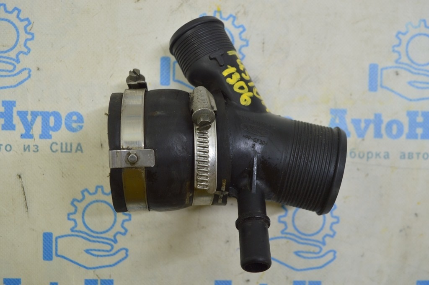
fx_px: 393
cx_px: 214
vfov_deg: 39.9
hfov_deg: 57.3
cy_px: 142
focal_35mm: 33
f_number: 5.6
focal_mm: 22
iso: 400
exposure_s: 1/25
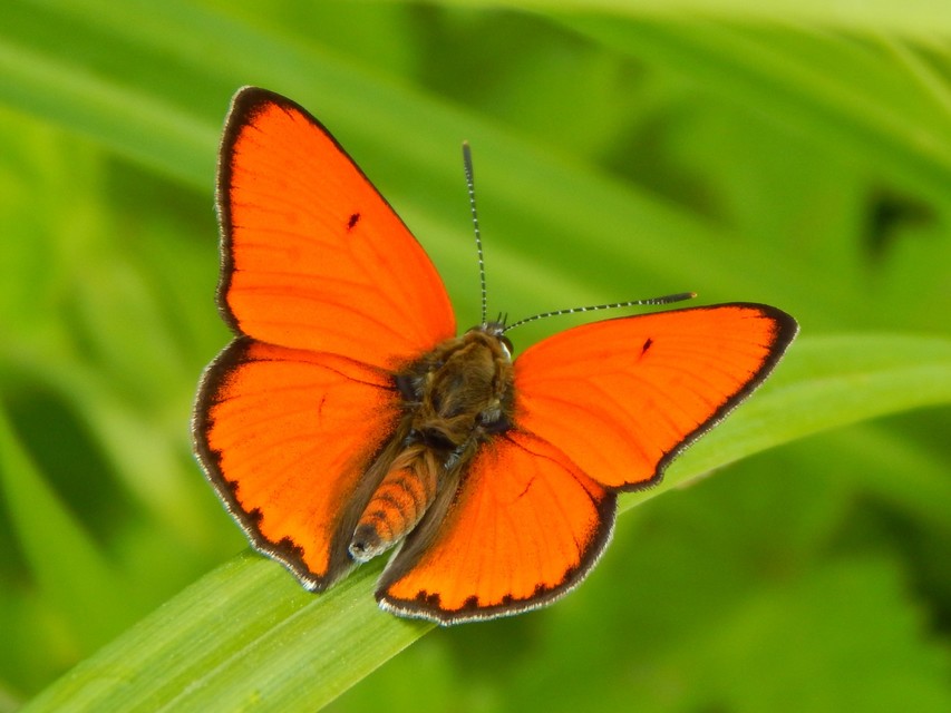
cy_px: 356
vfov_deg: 4.7
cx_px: 476
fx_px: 8655
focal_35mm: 315
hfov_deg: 6.3
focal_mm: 56.5
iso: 160
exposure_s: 1/60
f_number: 5.7
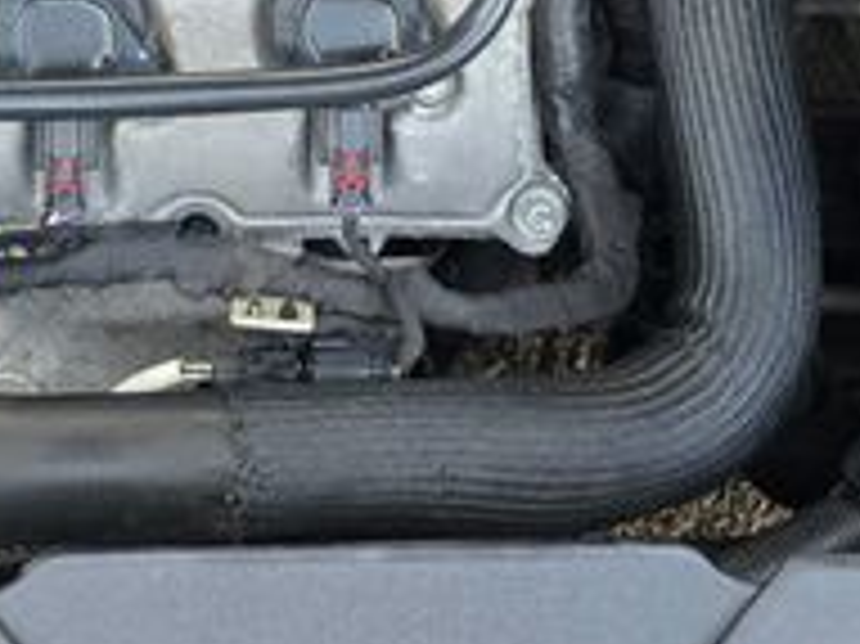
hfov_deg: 25.1
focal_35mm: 77
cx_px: 248
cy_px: -221
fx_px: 1912
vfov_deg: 17.7
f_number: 1.7
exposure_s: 1/120
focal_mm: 6.3
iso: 200
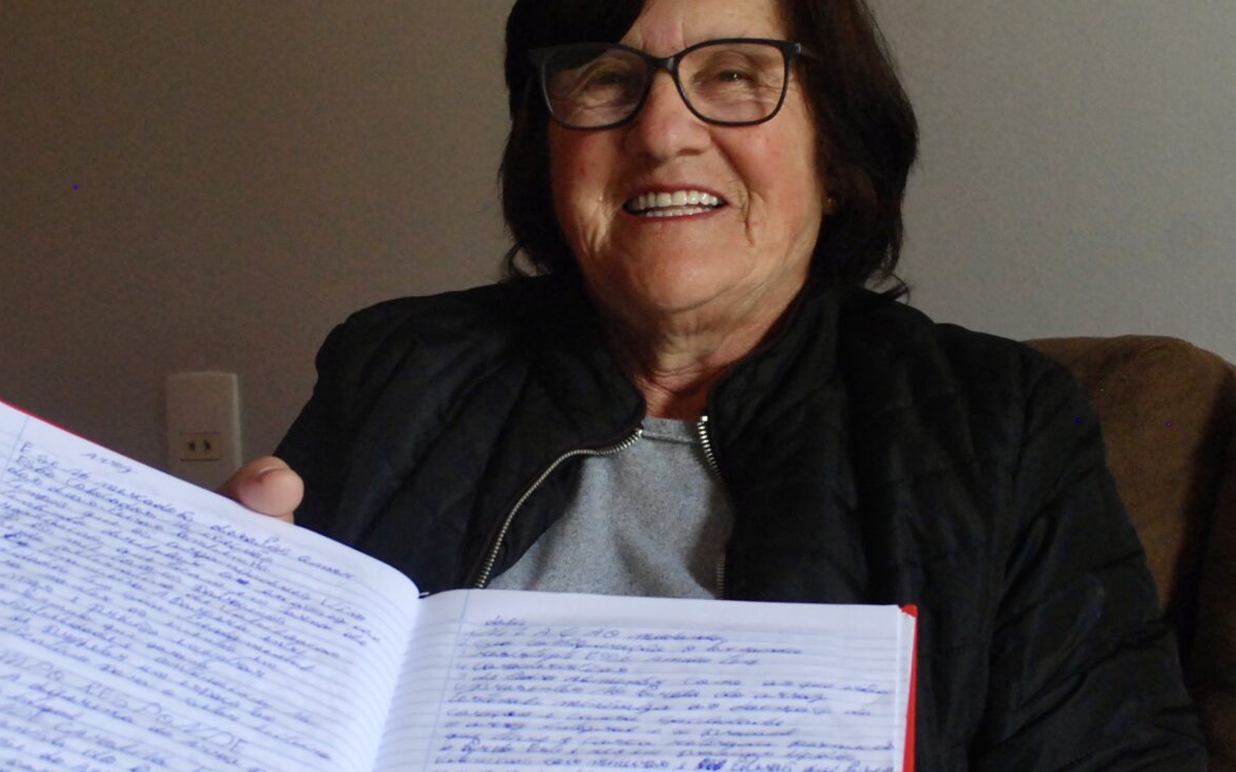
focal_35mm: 86
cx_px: 587
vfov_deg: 15.2
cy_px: 450
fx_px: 2896
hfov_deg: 24.1
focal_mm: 26
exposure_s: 1/40
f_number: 5.6
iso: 800
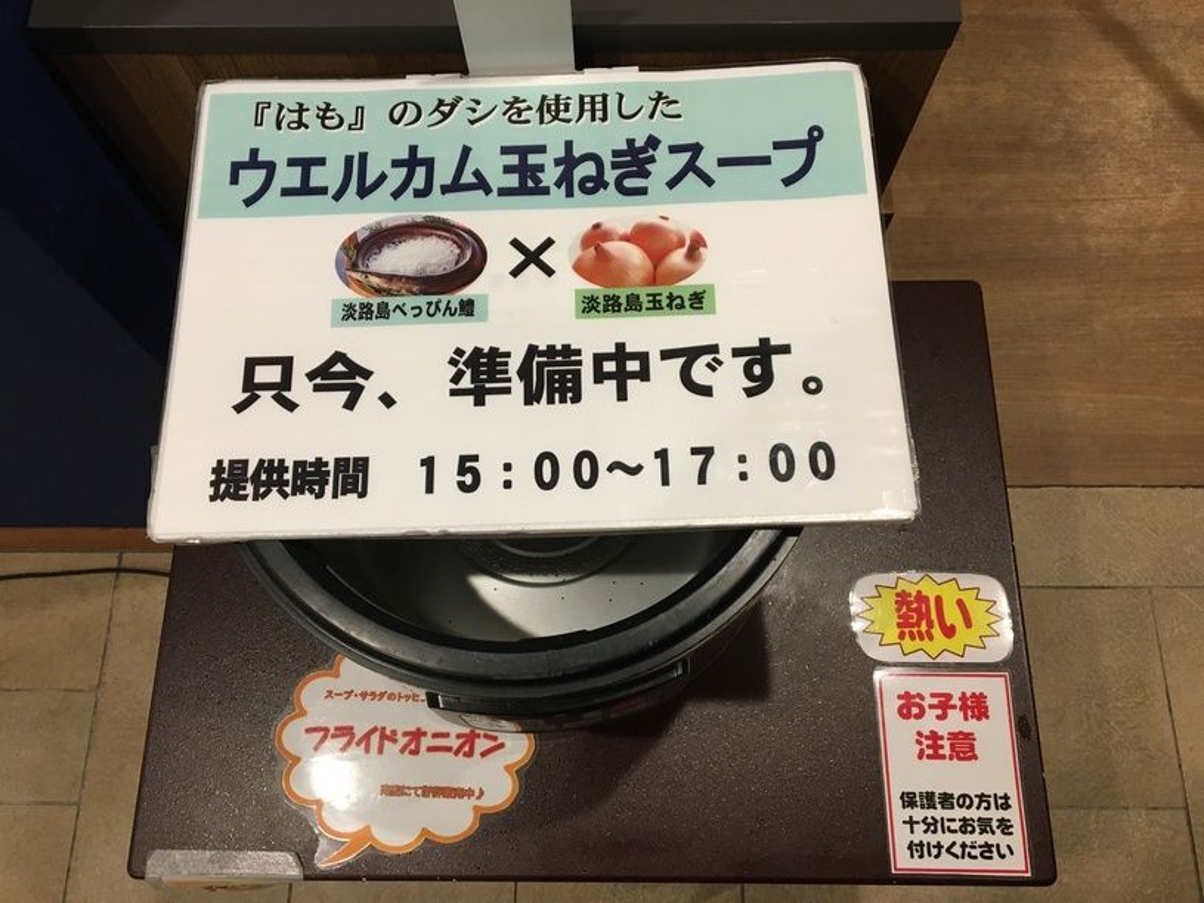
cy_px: 452
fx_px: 1009
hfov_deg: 61.7
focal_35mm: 29
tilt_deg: -71.6
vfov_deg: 48.2
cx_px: 602
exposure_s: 1/30
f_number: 2.2
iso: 100
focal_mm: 4.15
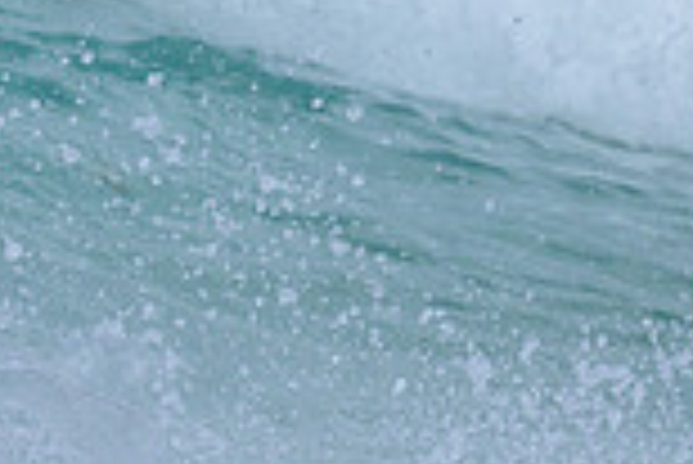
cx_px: -78
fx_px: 79691
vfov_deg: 0.3
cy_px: 241
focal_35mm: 4136
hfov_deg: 0.5
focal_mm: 800
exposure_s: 1/2000
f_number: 6.3
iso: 200
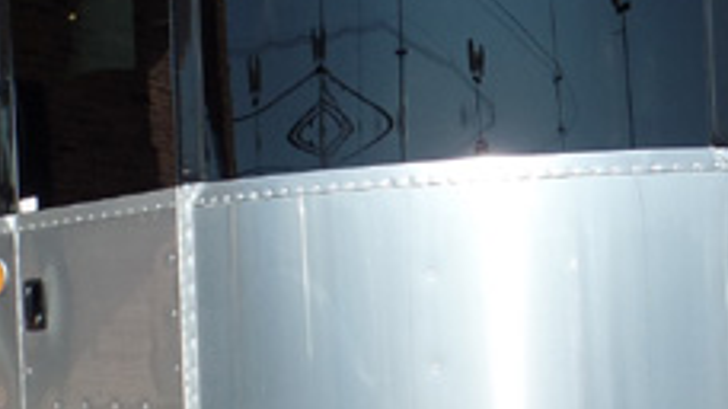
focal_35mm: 88
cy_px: 348
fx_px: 1698
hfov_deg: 23.9
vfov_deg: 13.6
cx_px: 549
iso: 80
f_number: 3.2
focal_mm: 4.1
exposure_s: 1/750
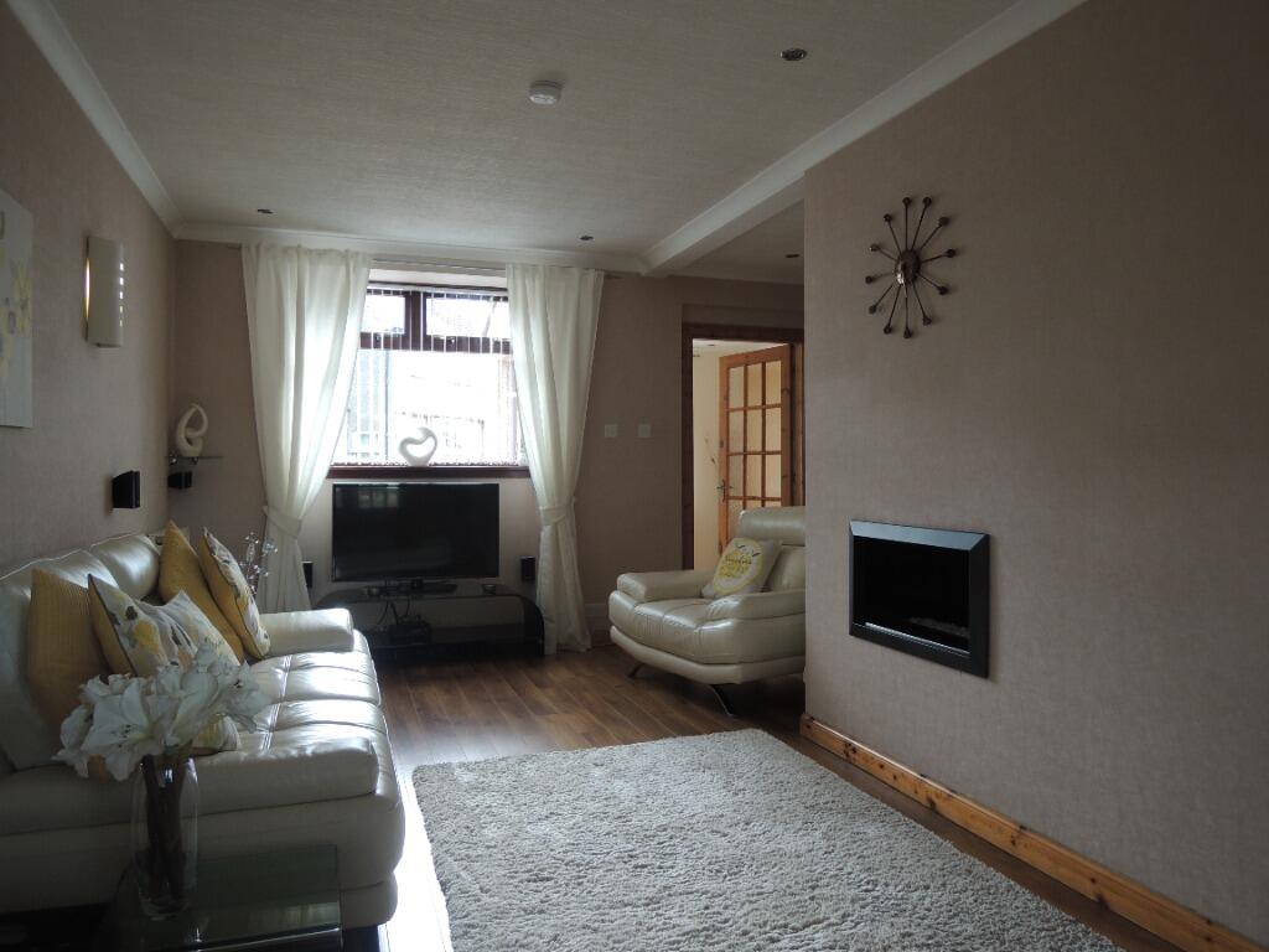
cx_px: 634
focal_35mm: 24
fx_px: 880
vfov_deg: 56.8
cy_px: 476
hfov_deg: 71.6
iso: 100
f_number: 2.8
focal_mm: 4.3
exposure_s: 1/30
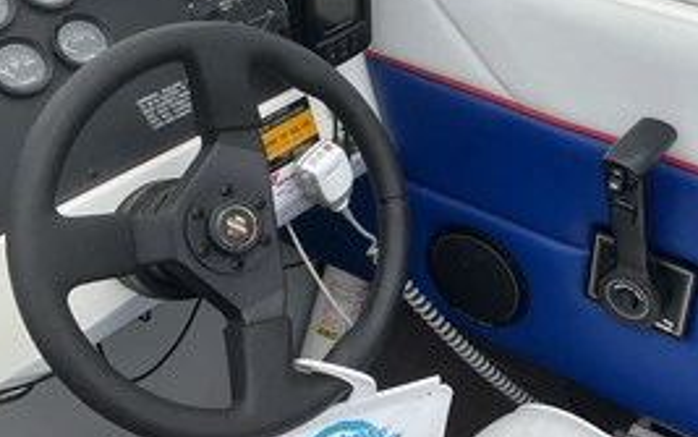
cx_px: 471
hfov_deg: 42.8
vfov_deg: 27.8
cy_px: 141
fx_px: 875
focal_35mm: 46
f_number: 1.8
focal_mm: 3
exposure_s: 1/997
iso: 25
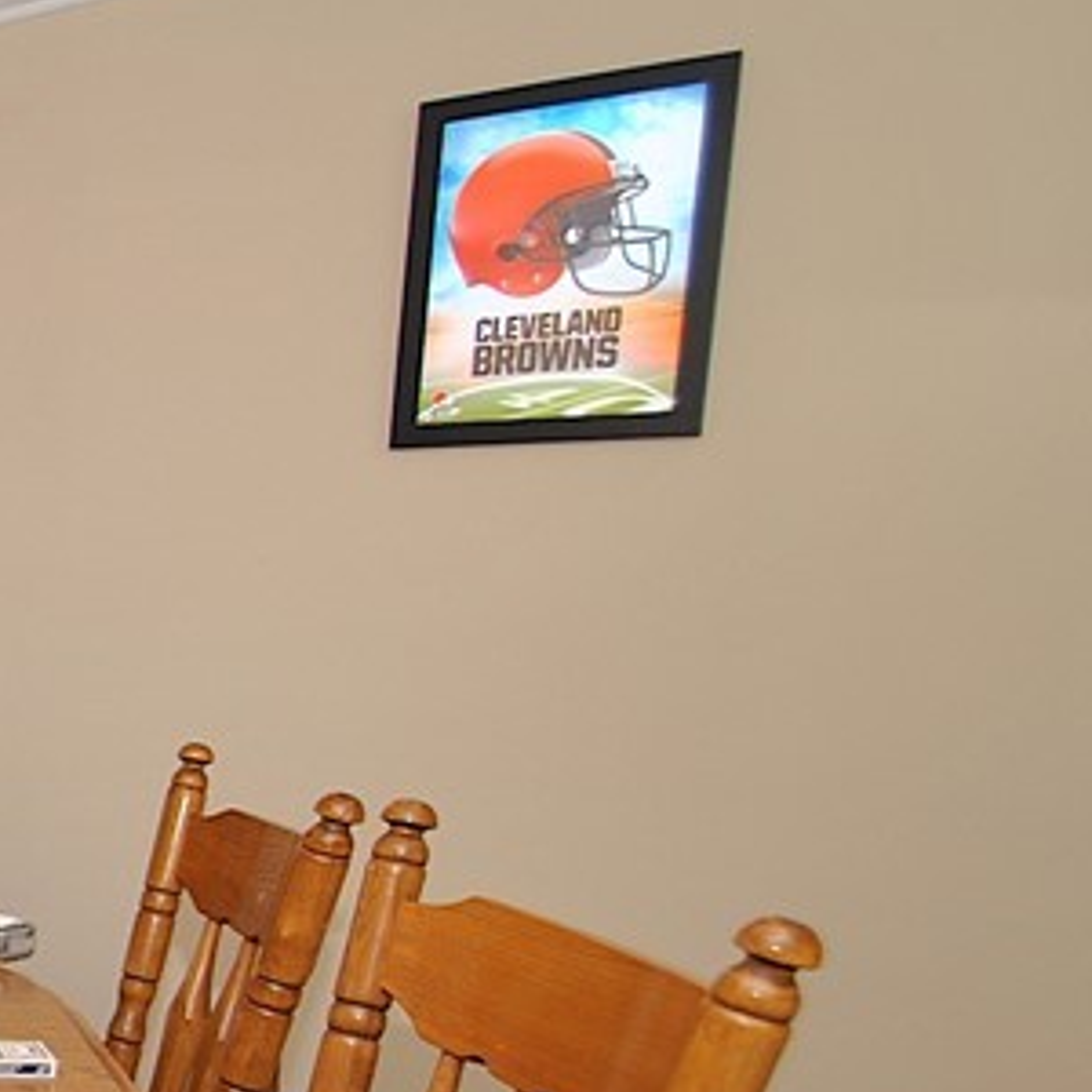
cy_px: 823
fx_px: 1642
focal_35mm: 46
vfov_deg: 35.9
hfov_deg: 25.8
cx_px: -597
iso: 200
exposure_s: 1/60
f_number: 4
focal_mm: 10
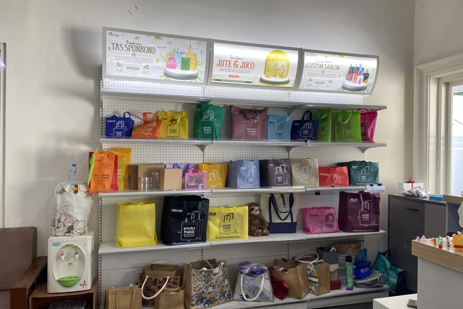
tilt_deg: -1.5
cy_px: 154
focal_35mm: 28
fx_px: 360
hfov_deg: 65.5
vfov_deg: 46.4
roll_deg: -0.5
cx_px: 237
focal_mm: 4.25
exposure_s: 1/121
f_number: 1.8
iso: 100
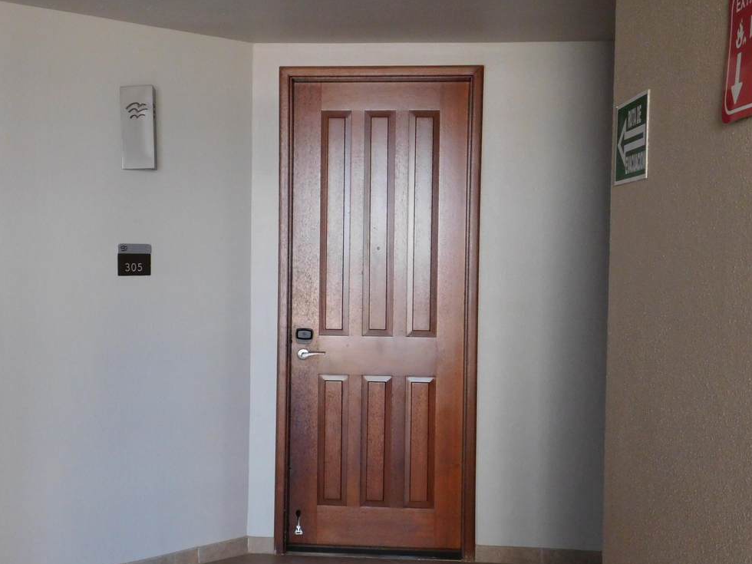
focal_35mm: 47
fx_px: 1021
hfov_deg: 40.2
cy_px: 280
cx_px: 292
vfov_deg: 30.9
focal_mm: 6.3
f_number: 3.5
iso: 400
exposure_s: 1/125
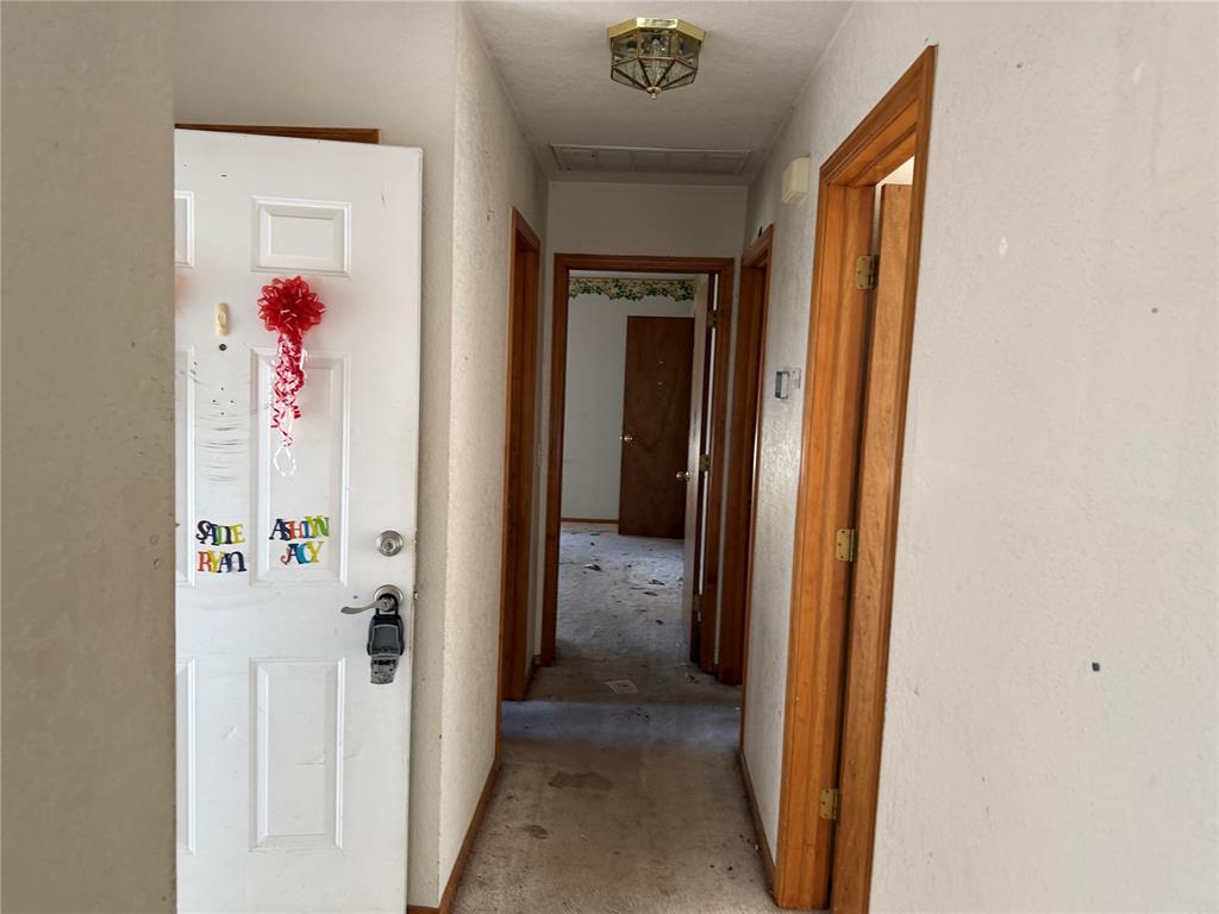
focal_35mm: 24
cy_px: 457
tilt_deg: +0.2
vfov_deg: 56.8
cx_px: 610
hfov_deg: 71.6
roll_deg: -4.0
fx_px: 845
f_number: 1.78
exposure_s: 1/60
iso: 200
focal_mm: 6.76
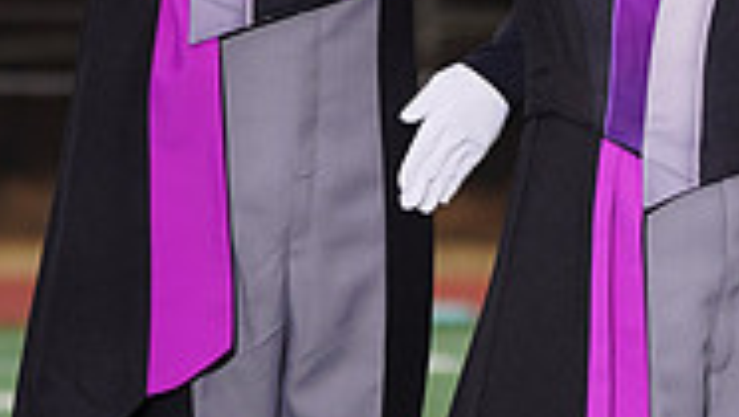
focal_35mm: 592
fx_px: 11610
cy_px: -248
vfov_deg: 2.1
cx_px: 814
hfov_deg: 3.6
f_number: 5.6
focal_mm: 181
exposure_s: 1/200
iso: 200
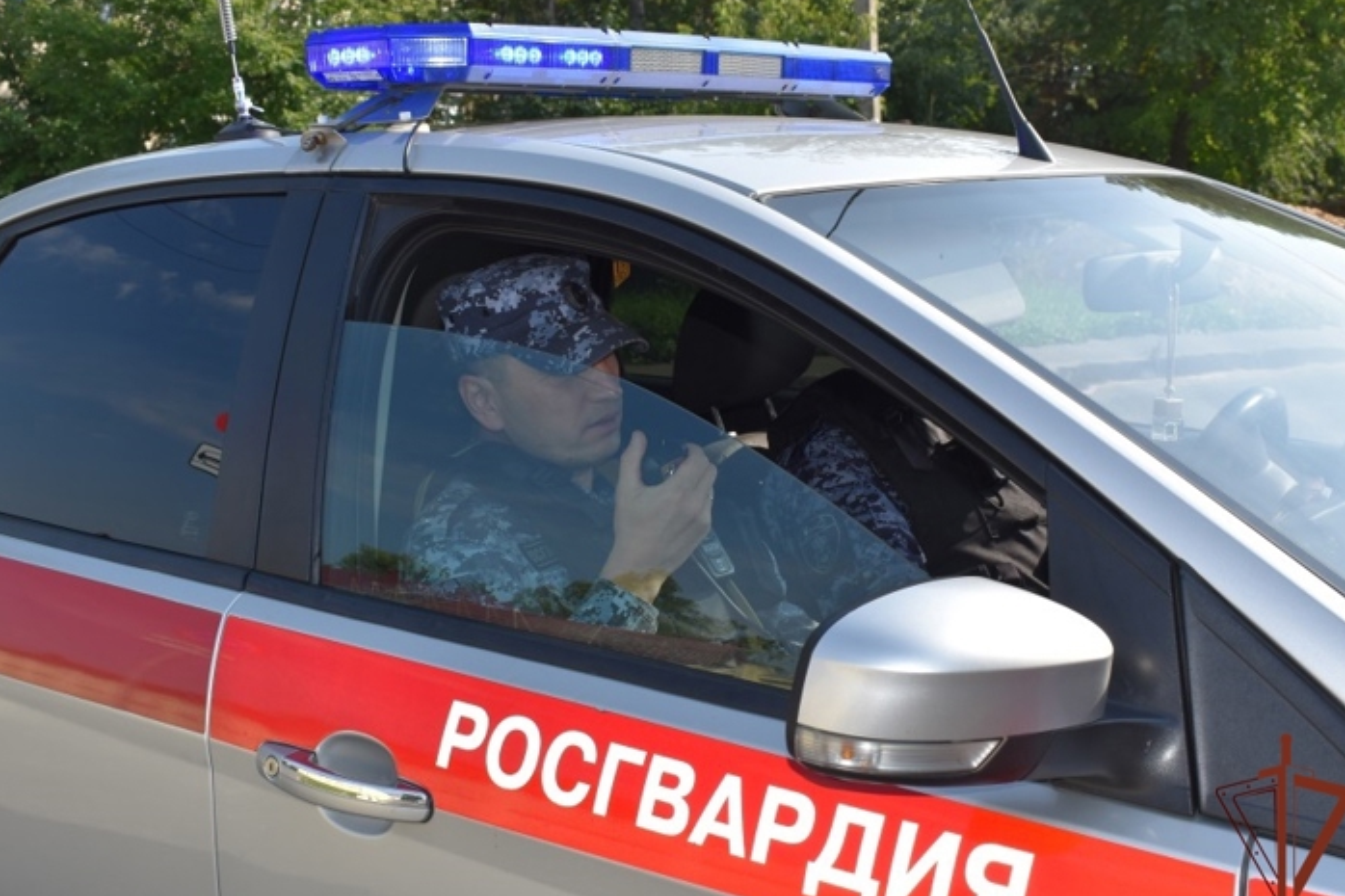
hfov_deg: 44.9
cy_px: 472
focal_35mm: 44
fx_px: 1626
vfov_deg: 30.8
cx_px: 646
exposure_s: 1/200
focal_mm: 27
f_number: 9
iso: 100
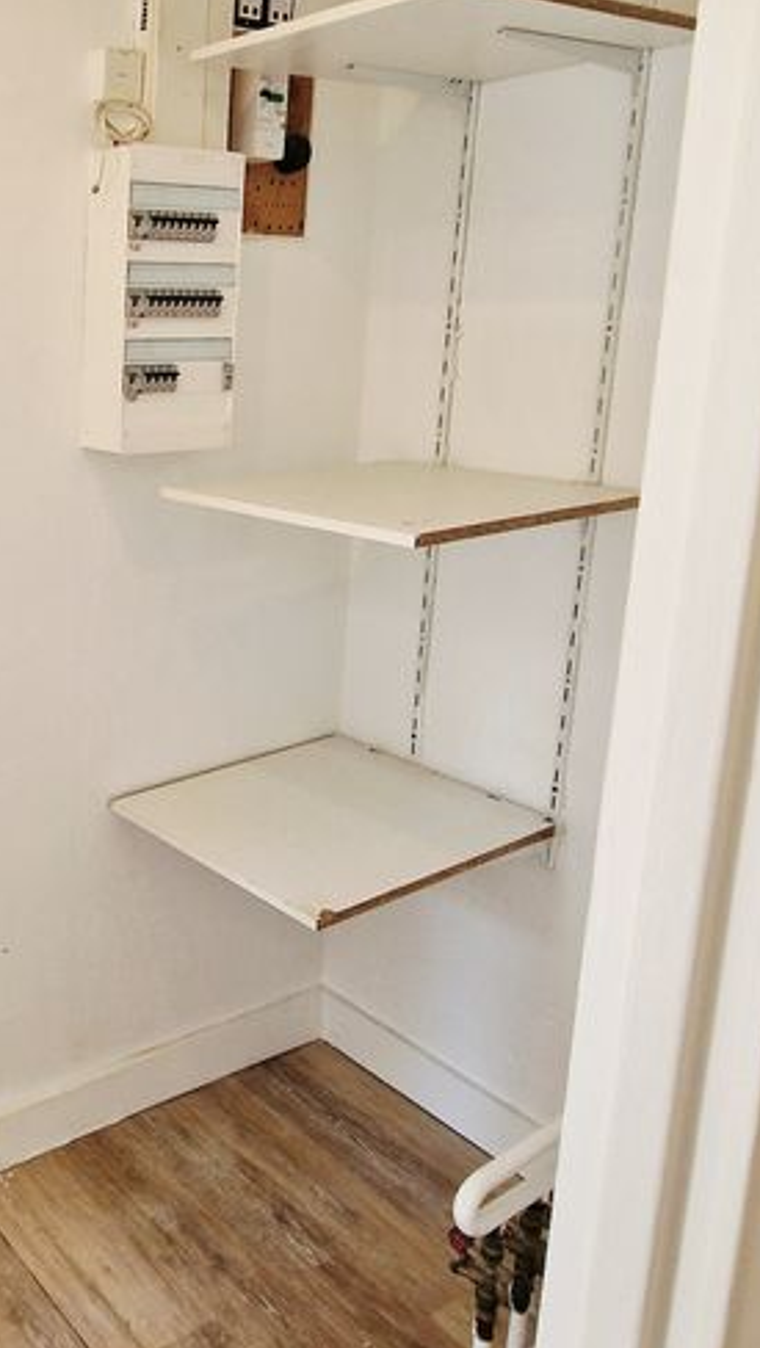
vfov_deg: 65.3
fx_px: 1038
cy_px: 528
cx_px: -91
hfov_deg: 34.3
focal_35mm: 29
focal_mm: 2.2
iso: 125
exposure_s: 1/50
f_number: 2.2
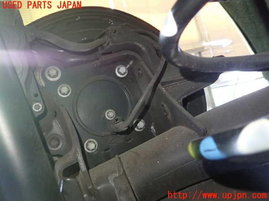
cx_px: 134
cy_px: 100
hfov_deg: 60.0
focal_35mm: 30
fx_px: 233
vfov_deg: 46.8
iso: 800
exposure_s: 1/30
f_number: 2.3
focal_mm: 5.4
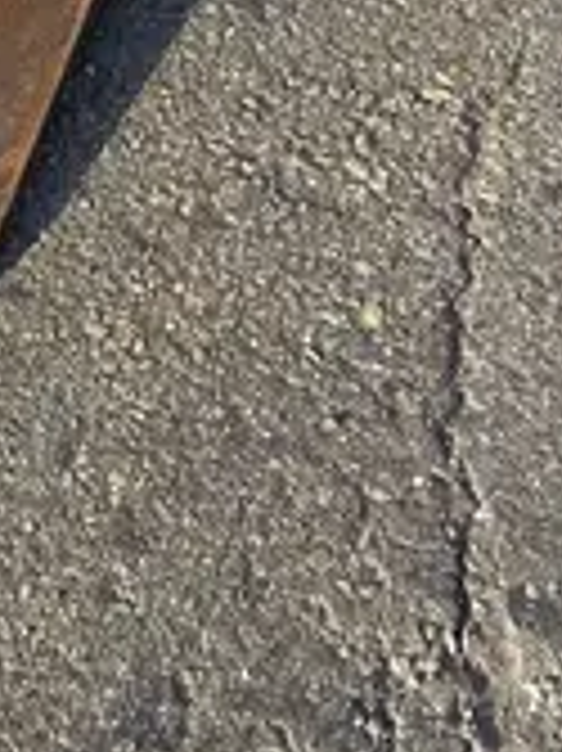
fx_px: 2666
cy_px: -664
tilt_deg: -27.4
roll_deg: +2.3
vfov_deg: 14.0
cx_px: 157
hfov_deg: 12.0
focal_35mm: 123
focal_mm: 3.99
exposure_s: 1/199
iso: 25
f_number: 1.8
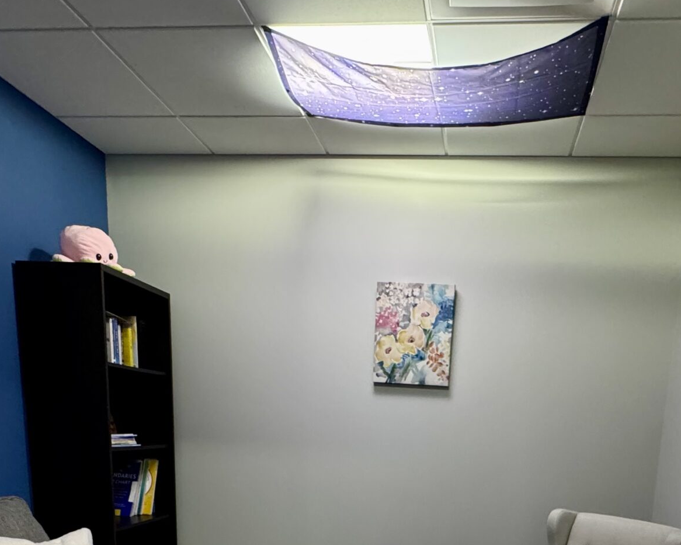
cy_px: 543
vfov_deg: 42.1
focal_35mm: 30
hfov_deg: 58.2
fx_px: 605
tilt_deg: -11.8
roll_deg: -3.1
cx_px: 418
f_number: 2.2
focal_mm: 2.22
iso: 400
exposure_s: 1/60
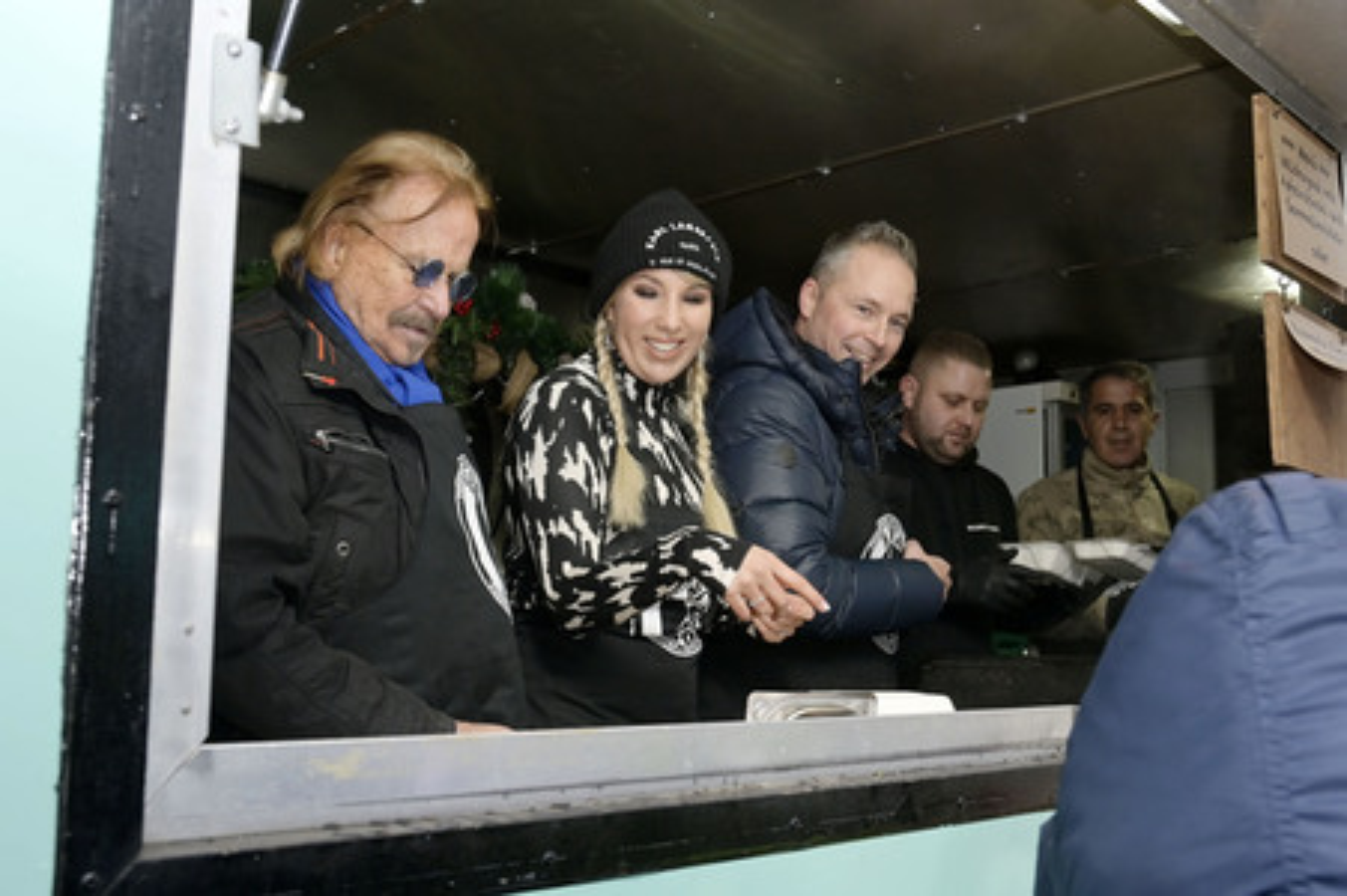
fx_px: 897
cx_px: 674
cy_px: 448
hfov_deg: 73.8
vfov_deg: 53.1
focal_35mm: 24
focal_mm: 24
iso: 1000
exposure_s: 1/200
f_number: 6.3
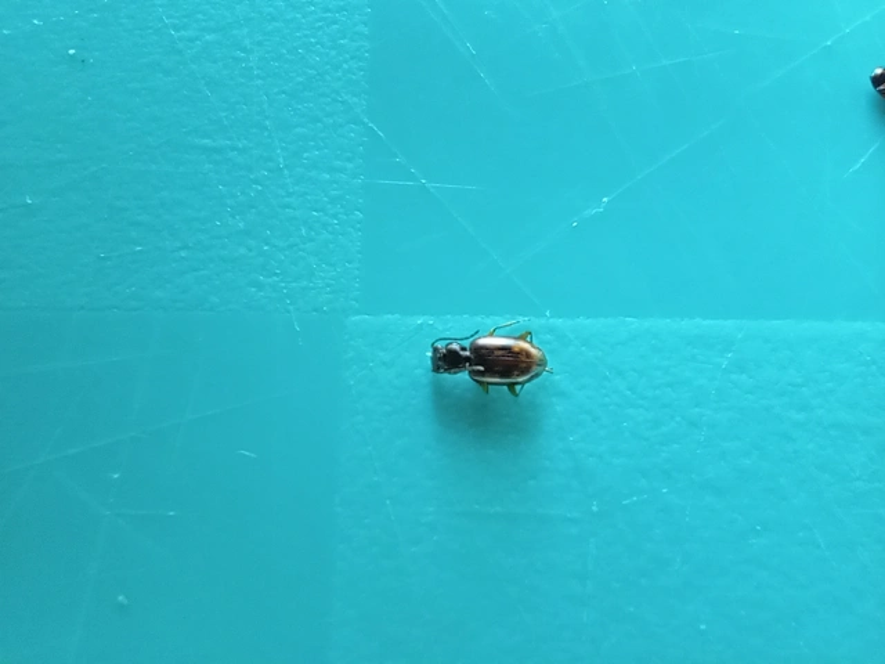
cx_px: 442
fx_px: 716
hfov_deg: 63.4
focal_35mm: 28
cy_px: 332
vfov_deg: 49.7
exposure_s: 1/39.4
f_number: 2.25
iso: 320
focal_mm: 3.74
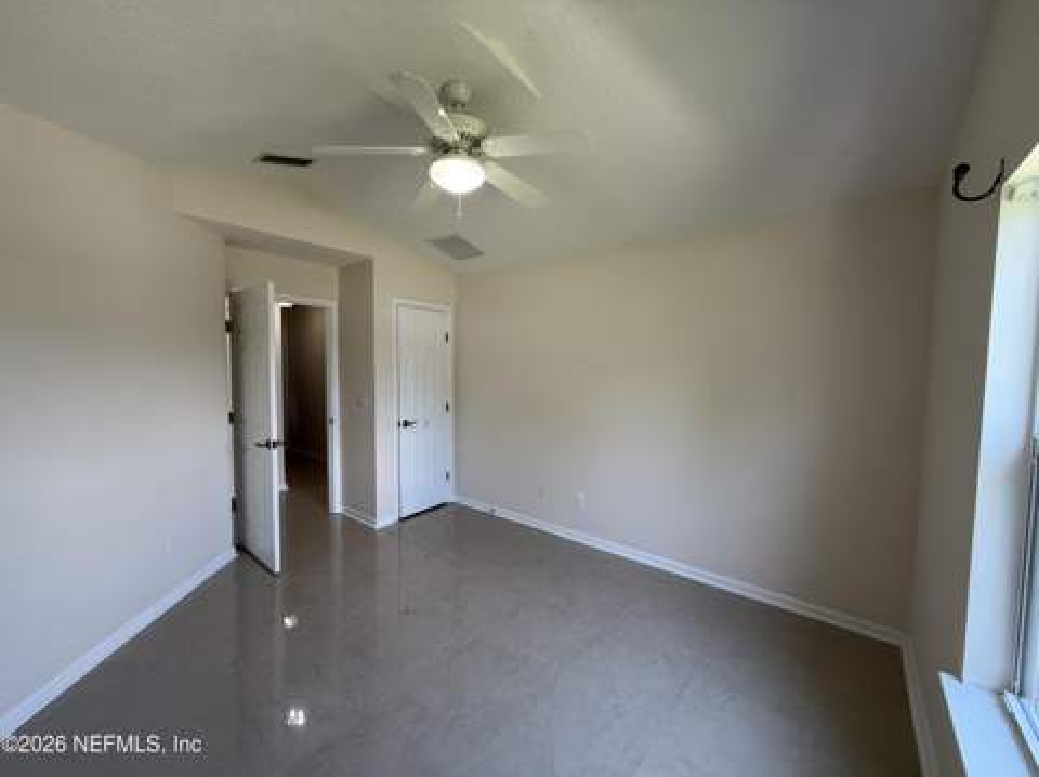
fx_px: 420
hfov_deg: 102.1
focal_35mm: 14
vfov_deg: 85.6
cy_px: 388
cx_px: 520
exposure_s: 1/120
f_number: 2.2
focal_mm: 2.22
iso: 125
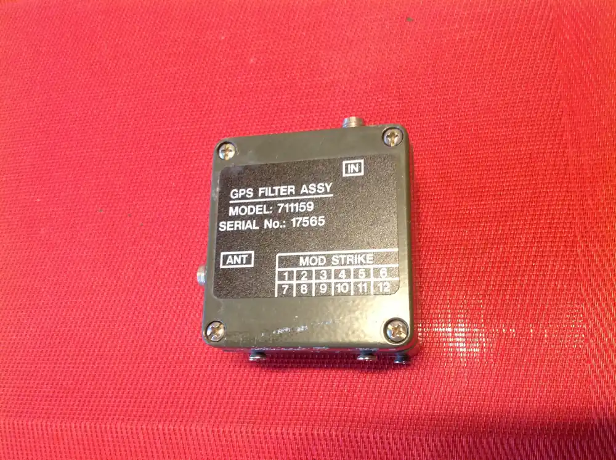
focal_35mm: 35
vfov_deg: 40.6
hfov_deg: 52.7
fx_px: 622
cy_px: 230
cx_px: 308
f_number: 2.4
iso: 200
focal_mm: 4.28
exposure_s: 1/15
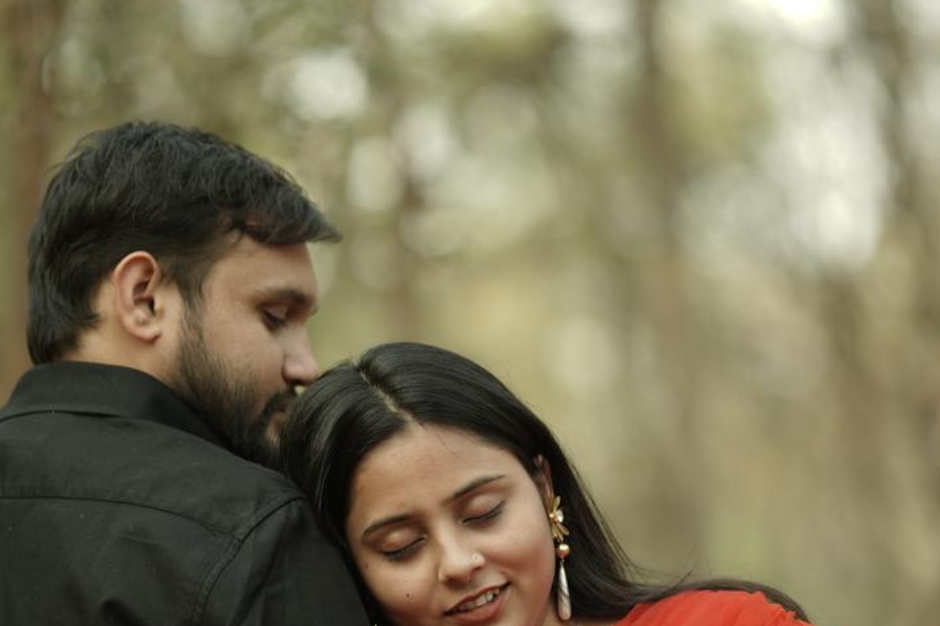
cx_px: 557
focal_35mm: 215
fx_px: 5611
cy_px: 572
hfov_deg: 9.6
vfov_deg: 6.4
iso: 50
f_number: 1.4
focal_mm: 85
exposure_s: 1/200
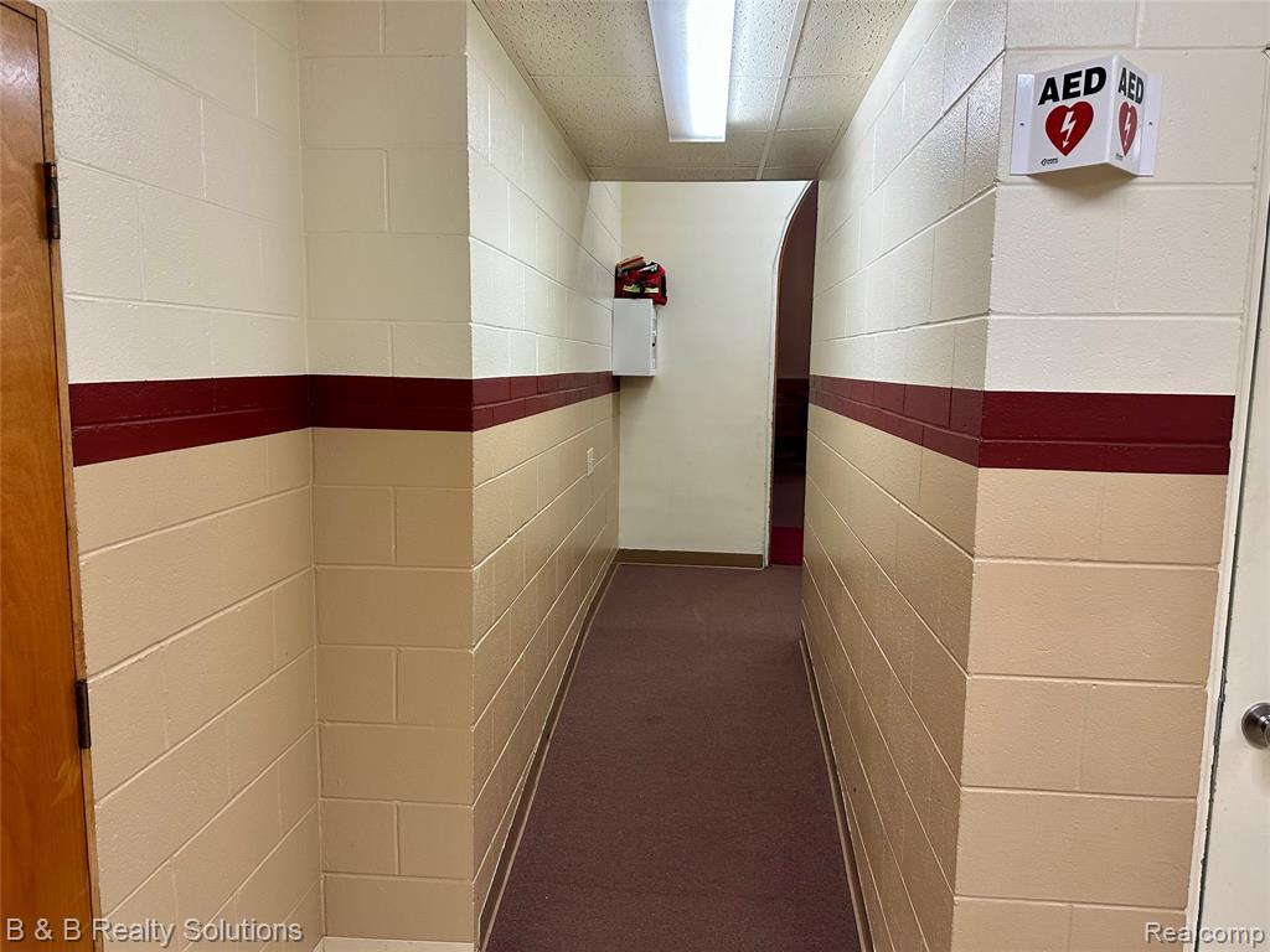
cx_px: 635
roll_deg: -0.7
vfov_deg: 56.8
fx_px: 881
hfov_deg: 71.6
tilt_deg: -7.2
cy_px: 476
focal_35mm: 24
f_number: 1.78
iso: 200
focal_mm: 6.86
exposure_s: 1/120
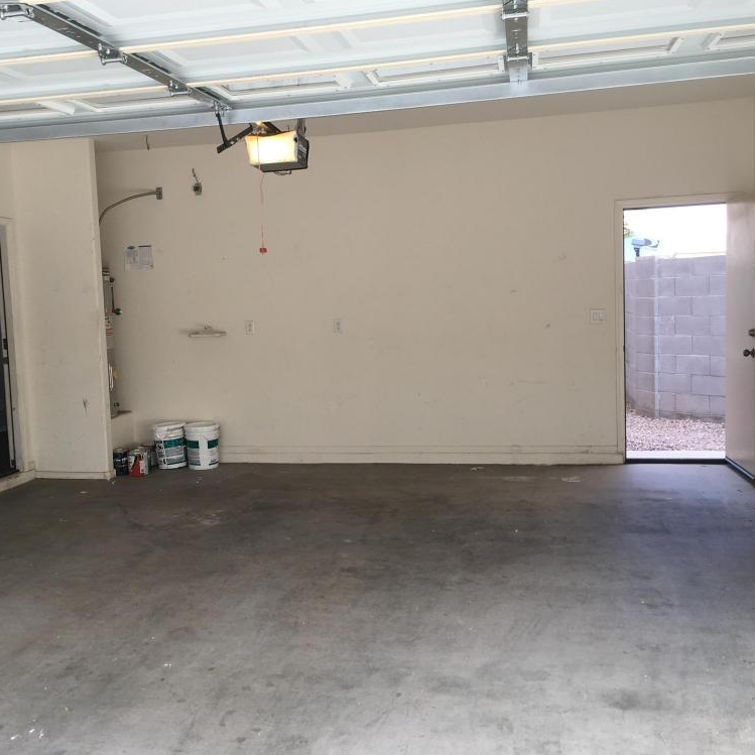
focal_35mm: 35
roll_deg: +1.8
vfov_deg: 47.2
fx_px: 864
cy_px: 385
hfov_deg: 47.1
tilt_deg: -3.0
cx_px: 332
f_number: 2.2
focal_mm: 4.15
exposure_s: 1/120
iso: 25
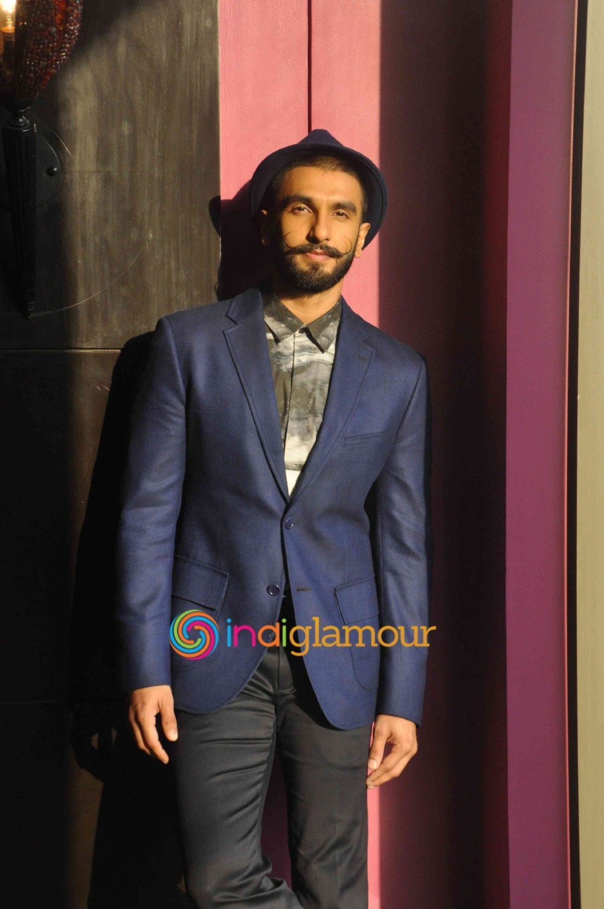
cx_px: 302
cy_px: 454
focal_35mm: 99
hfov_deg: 13.8
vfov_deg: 20.6
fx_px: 2498
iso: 1000
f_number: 10
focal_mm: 66
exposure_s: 1/125
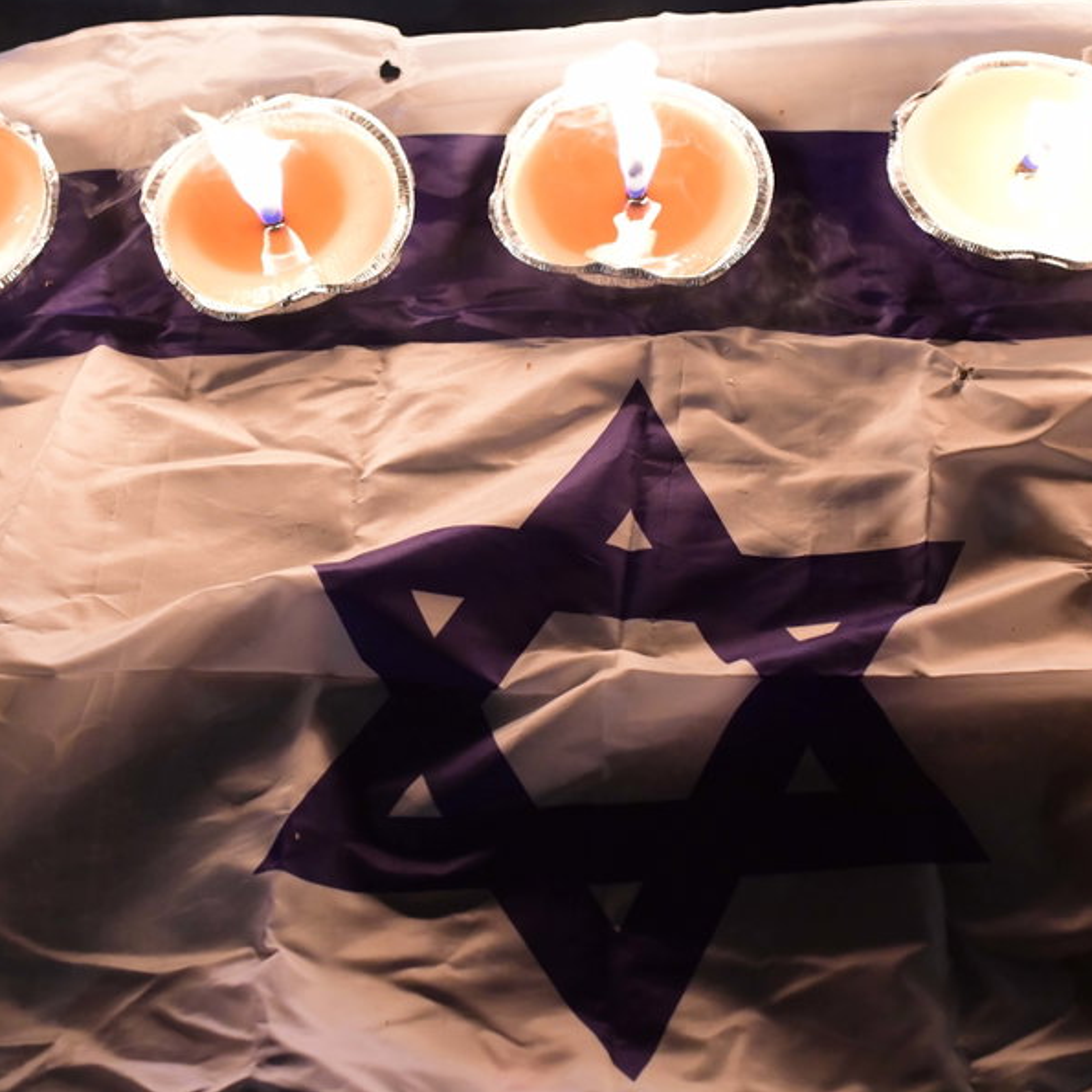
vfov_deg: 37.6
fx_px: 1606
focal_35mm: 45
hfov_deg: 37.6
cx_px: 558
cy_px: 543
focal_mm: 35
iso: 8000
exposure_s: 1/250
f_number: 4
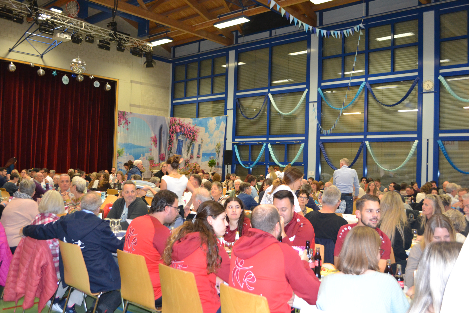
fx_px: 430
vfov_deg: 40.0
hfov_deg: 57.2
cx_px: 234
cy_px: 156
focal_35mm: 33
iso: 2000
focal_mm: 22
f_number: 3.8
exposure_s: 1/60
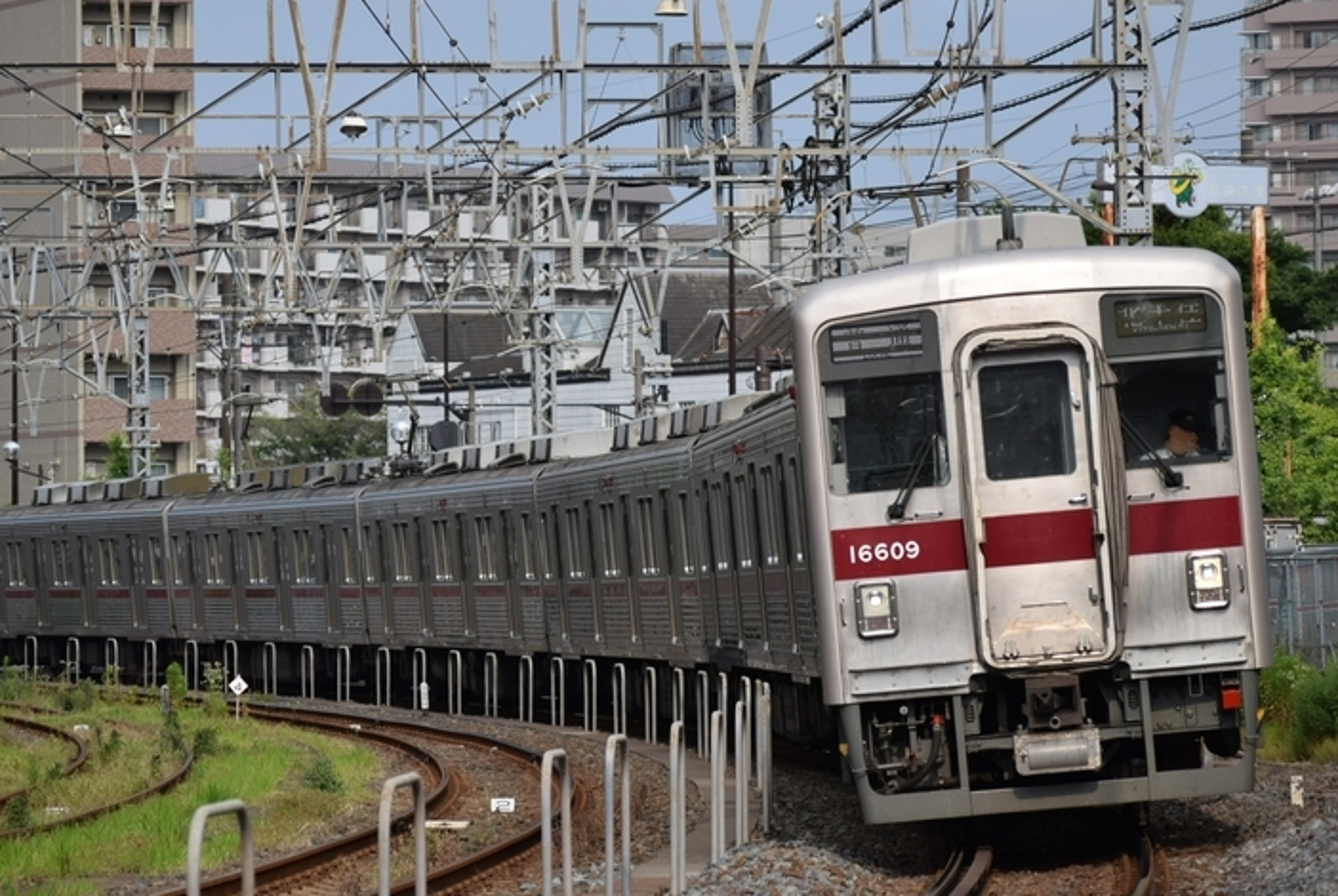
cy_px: 460
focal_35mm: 188
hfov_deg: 10.9
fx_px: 6996
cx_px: 650
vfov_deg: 7.3
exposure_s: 1/640
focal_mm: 110
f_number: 4.5
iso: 100
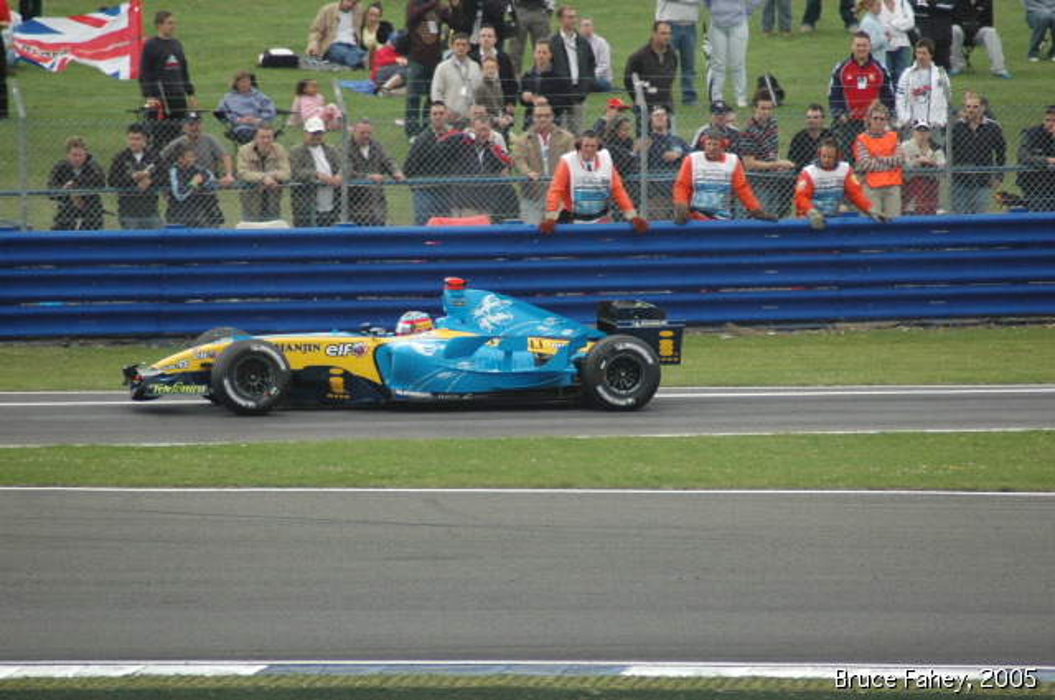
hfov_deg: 4.6
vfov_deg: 3.0
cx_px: 528
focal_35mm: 450
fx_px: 13171
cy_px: 350
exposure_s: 1/1600
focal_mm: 300
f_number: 5.6
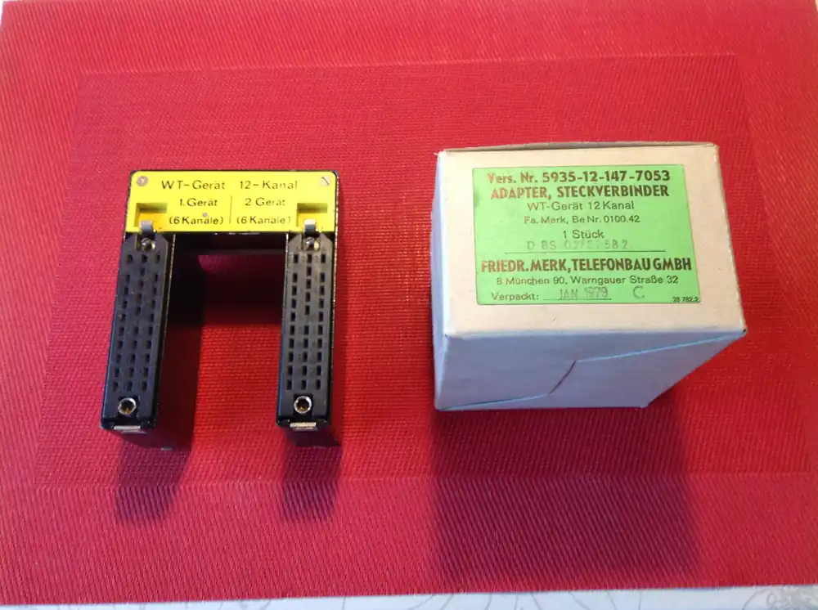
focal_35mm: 35
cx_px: 409
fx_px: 825
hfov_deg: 52.7
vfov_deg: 40.6
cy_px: 305
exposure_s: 1/15
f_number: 2.4
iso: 125
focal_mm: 4.28
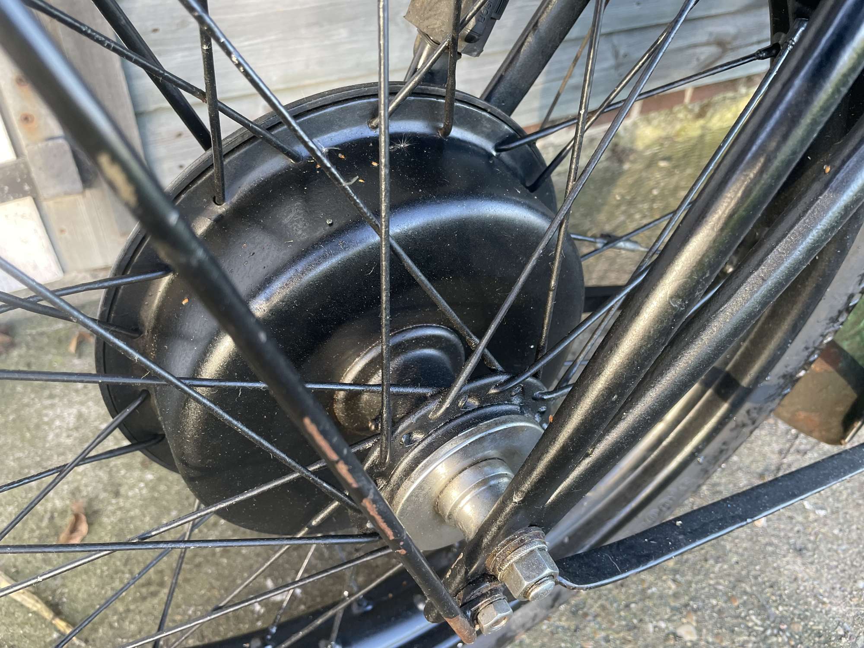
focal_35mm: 26
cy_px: 324
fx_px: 649
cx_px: 432
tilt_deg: -42.5
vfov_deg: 53.1
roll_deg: -1.4
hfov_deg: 67.3
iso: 125
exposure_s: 1/117
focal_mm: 4.2
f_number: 1.6
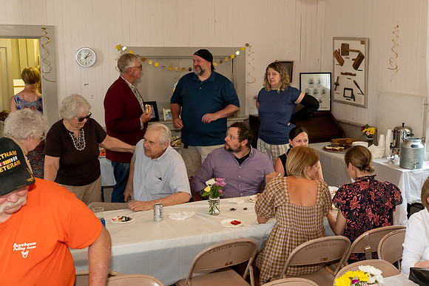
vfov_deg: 30.1
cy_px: 138
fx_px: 532
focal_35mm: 45
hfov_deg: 43.6
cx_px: 264
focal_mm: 24
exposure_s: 1/125
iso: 1250
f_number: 4
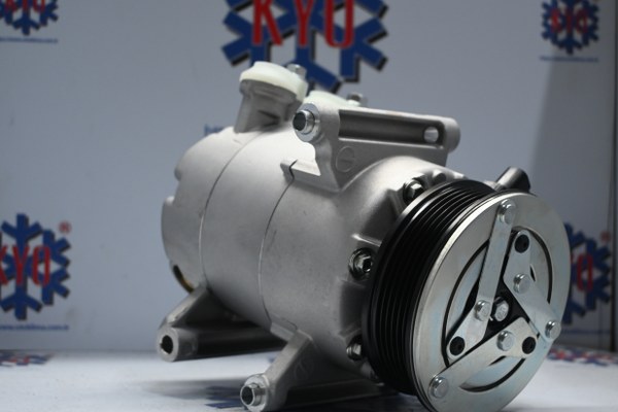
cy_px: 206
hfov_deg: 32.6
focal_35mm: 62
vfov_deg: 22.1
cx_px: 309
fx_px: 1056
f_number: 5.6
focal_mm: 41
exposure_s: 1/60
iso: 900
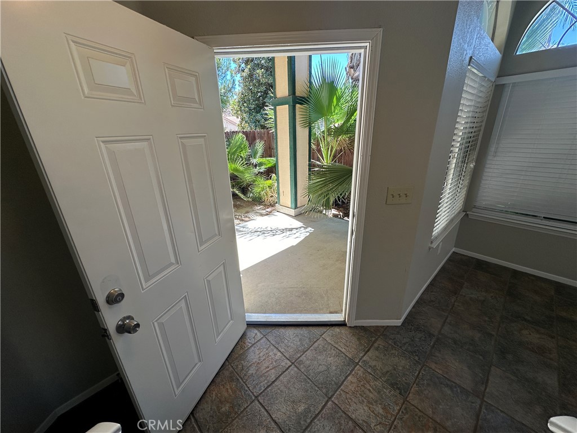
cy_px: 216
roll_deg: +1.5
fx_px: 233
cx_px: 288
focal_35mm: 14
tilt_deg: -20.1
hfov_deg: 102.1
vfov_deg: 85.7
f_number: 2.2
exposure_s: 1/170
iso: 40
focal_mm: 2.22
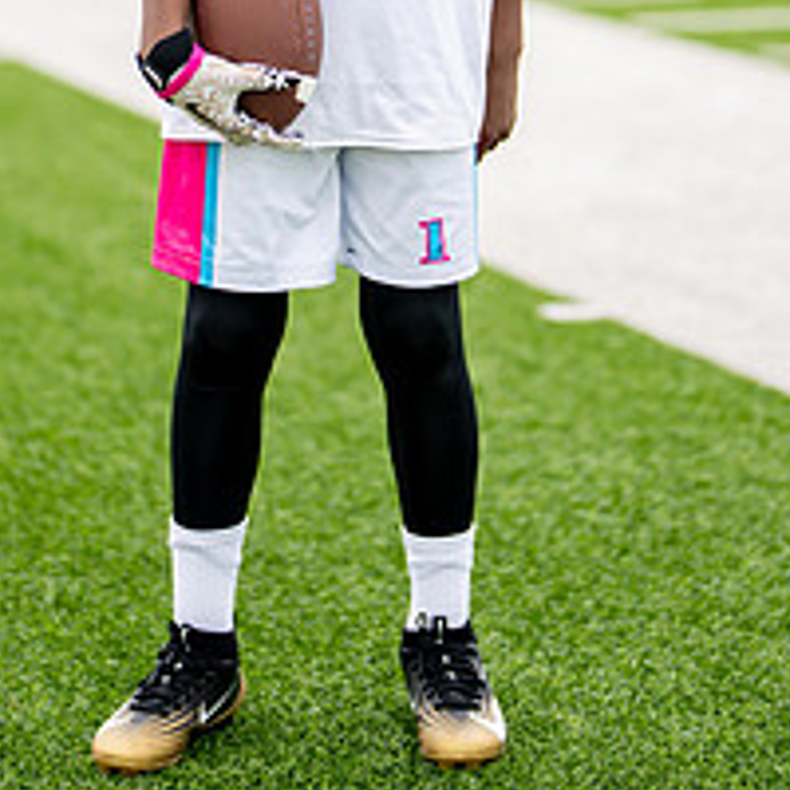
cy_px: -16
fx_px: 3847
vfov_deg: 11.6
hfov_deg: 11.7
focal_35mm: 149
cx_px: 360
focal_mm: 50
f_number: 1.2
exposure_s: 1/6400
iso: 100
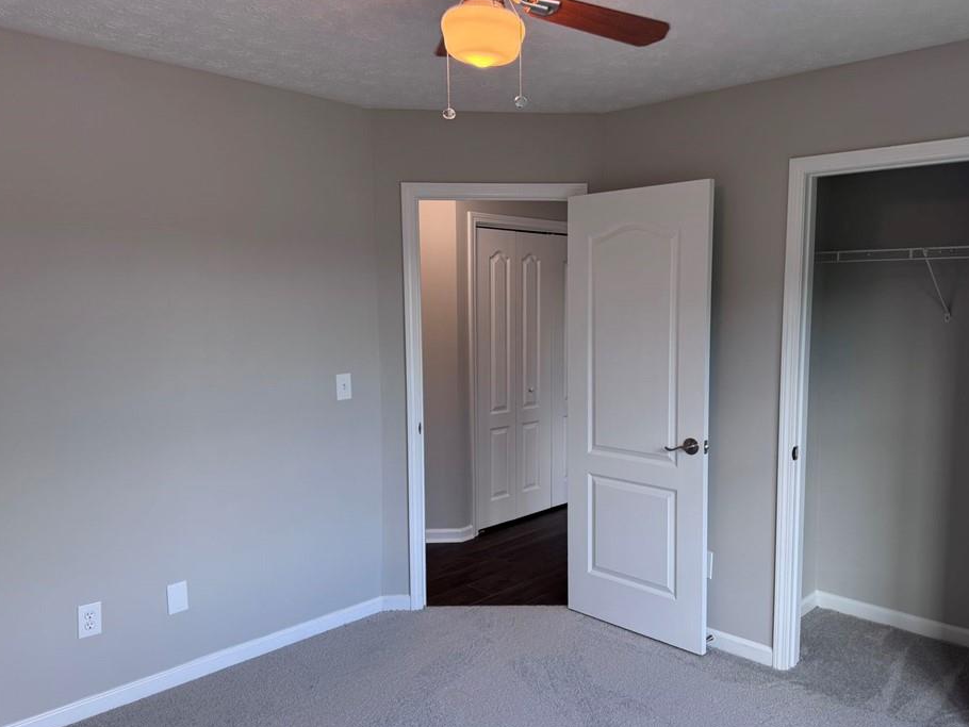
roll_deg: +0.4
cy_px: 375
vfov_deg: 51.4
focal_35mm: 27
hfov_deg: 65.2
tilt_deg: -7.3
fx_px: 756
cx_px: 532
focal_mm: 6.76
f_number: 1.78
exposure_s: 1/141
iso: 100
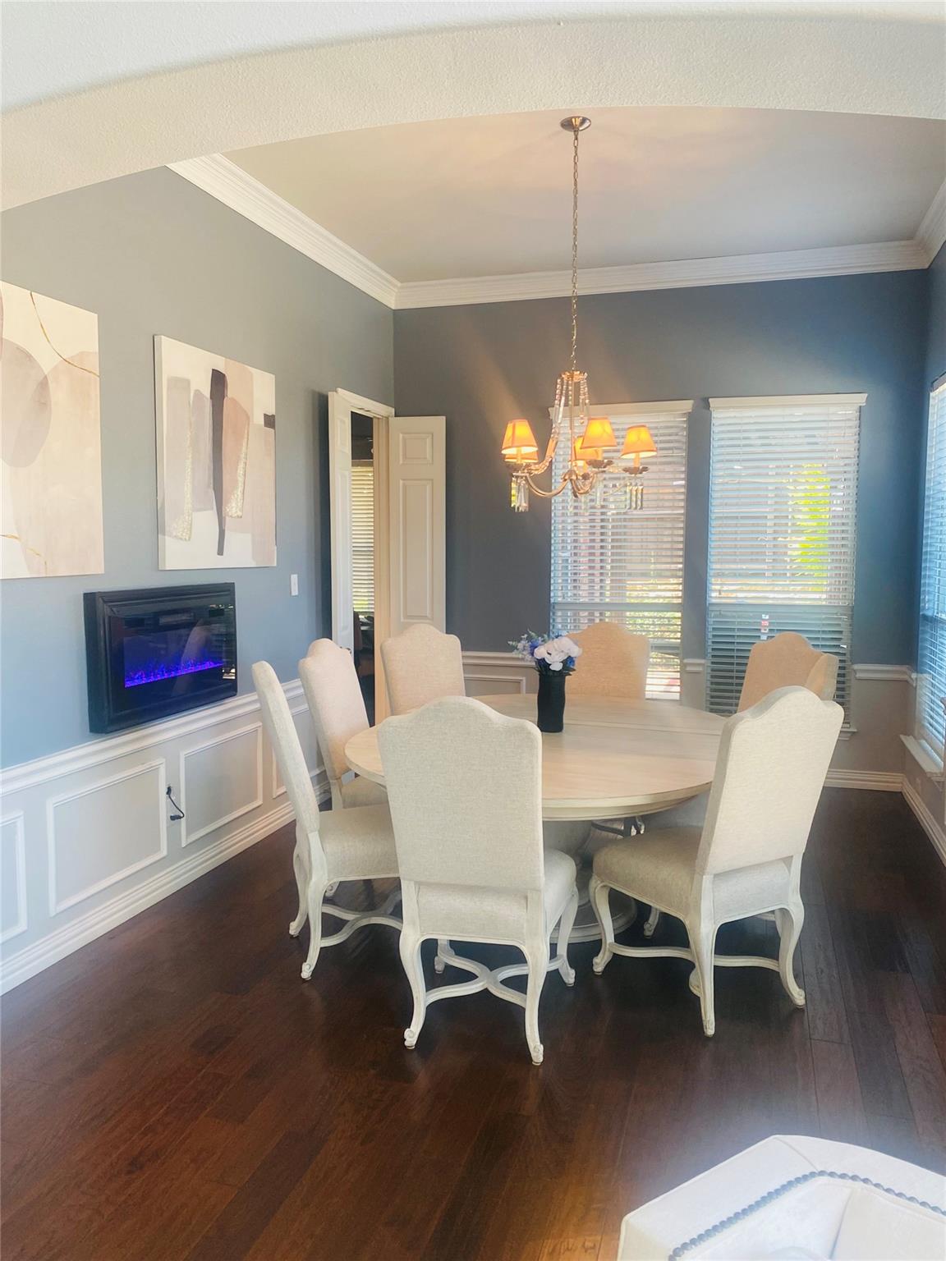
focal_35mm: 26
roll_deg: +0.7
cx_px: 473
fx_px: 947
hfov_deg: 53.1
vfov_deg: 67.3
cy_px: 630
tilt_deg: -4.4
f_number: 1.8
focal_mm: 4.25
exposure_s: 1/60
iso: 80
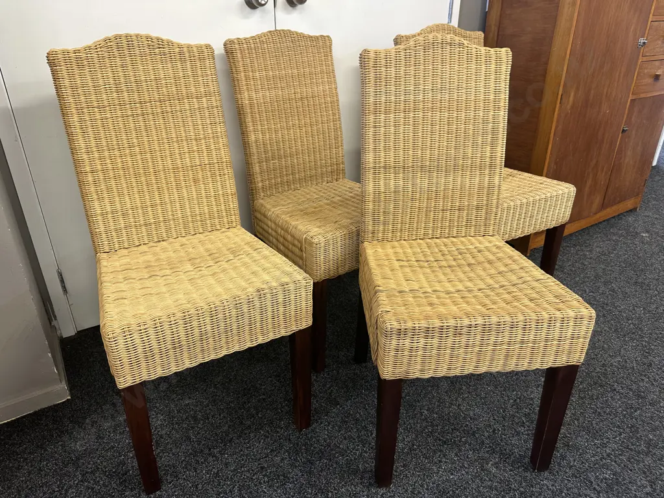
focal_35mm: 24
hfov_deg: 71.6
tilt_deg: -25.7
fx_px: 460
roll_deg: +0.2
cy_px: 249
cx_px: 332
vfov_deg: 56.8
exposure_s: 1/50
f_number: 1.78
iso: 125
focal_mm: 6.86
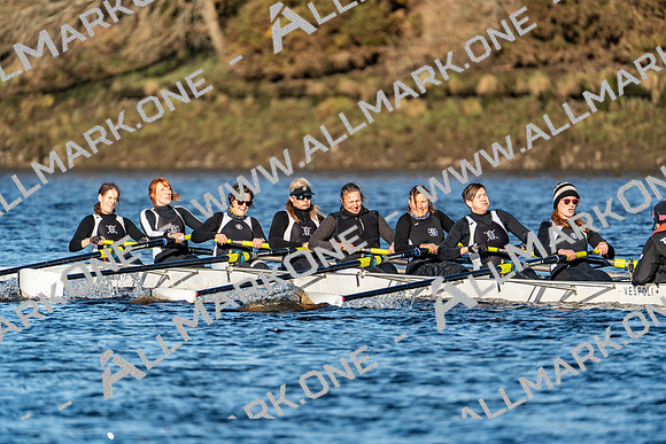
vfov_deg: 2.3
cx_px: 333
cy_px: 222
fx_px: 11102
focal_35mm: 600
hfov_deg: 3.4
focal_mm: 600
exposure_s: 1/2000
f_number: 6.3
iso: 400
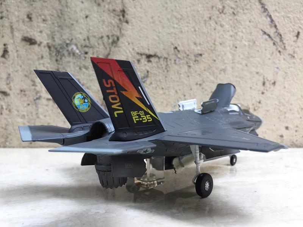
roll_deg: -1.6
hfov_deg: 61.7
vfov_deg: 48.2
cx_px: 152
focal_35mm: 29
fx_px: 254
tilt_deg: -1.8
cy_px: 114
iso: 40
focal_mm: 4.15
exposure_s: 1/100
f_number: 2.2
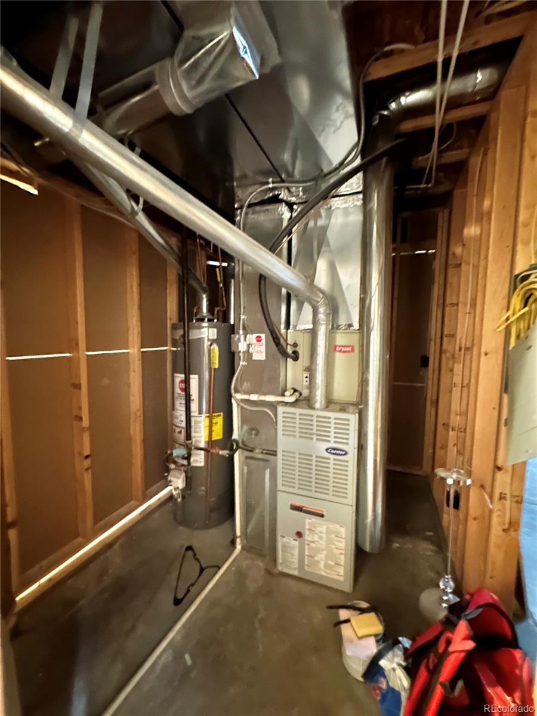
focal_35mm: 14
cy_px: 358
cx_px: 268
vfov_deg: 102.1
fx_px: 290
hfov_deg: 85.7
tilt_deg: -4.3
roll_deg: -0.7
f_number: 2.2
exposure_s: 1/8
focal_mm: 2.22
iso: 1600
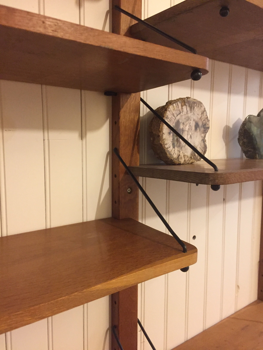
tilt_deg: -5.9
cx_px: 132
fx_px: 294
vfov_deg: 61.7
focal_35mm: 29
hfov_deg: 48.2
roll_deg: -1.6
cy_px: 175
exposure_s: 1/17
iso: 250
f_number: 2.2
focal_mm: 4.15
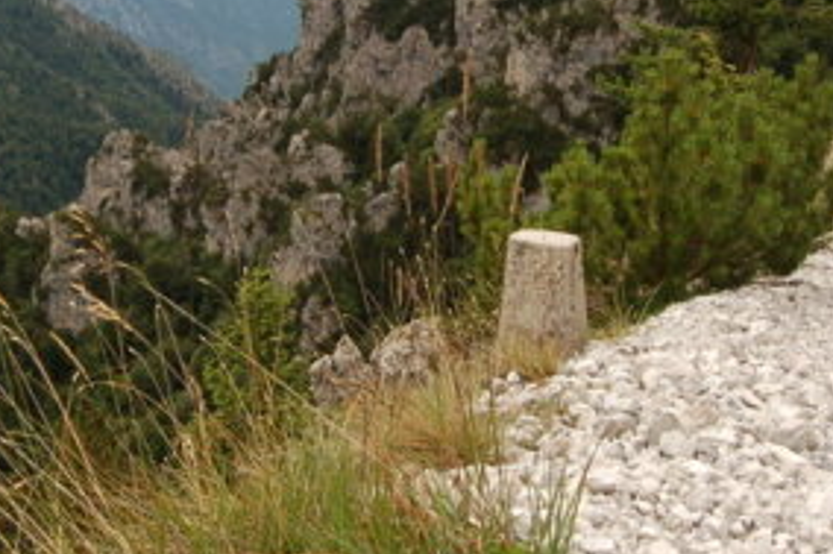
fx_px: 1318
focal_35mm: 57
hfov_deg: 34.9
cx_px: 323
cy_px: 185
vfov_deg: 23.6
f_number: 10
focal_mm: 18
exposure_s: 1/250
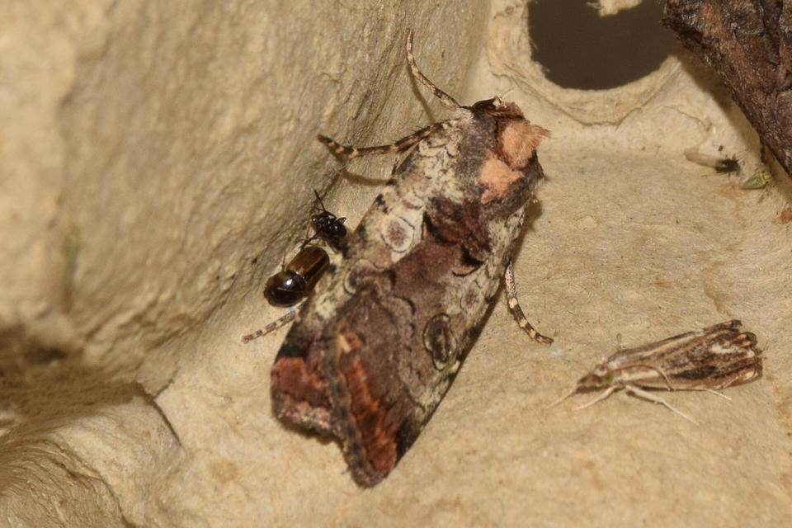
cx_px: 396
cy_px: 264
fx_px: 4620
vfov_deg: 6.5
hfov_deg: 9.8
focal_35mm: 210
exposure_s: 1/160
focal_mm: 140
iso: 500
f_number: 14
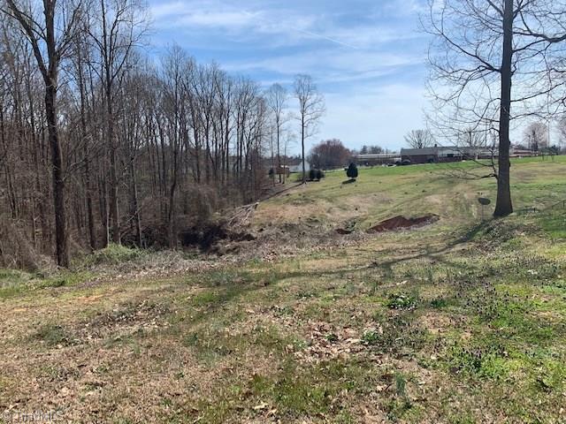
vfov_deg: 53.1
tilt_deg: -5.7
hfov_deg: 67.3
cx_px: 283
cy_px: 212
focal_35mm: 26
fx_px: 425
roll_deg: +1.2
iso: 25
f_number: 1.8
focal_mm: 4.25
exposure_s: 1/2545
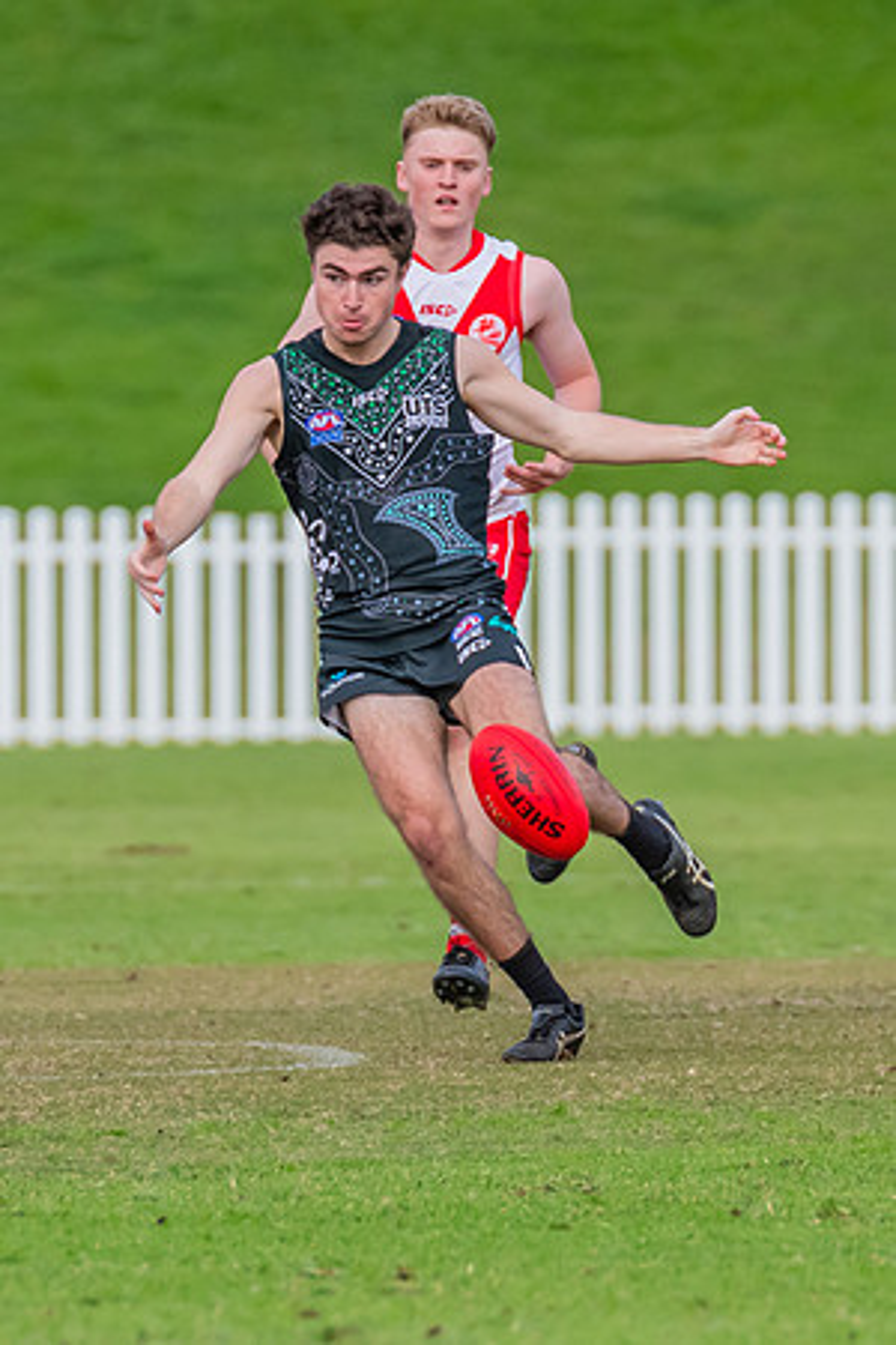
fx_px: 41822
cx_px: 344
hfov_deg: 1.2
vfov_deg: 1.8
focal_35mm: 1120
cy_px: 629
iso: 800
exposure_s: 1/1600
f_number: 6.3
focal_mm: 420
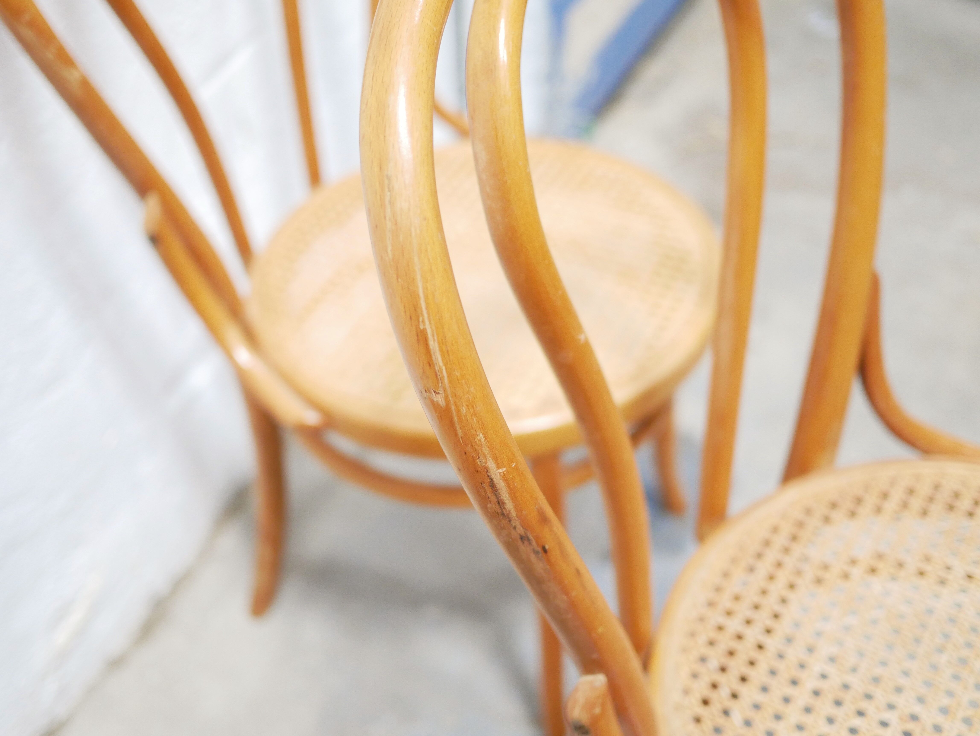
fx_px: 1133
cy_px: 368
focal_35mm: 40
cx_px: 490
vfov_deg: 36.0
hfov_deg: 46.8
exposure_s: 1/60
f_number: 1.7
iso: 1000
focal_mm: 20
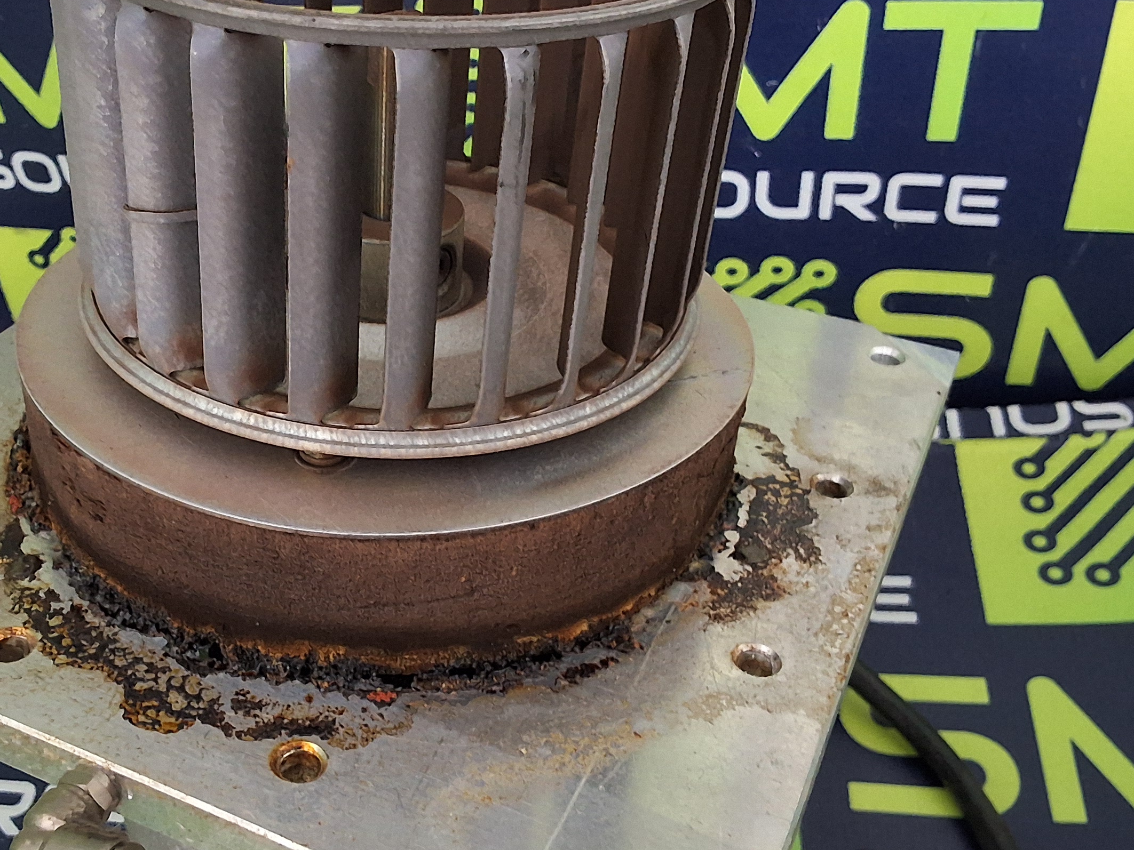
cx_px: 375
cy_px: 415
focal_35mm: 43
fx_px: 1409
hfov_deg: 43.2
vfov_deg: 33.6
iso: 320
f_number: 1.9
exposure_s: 1/24
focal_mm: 2.91
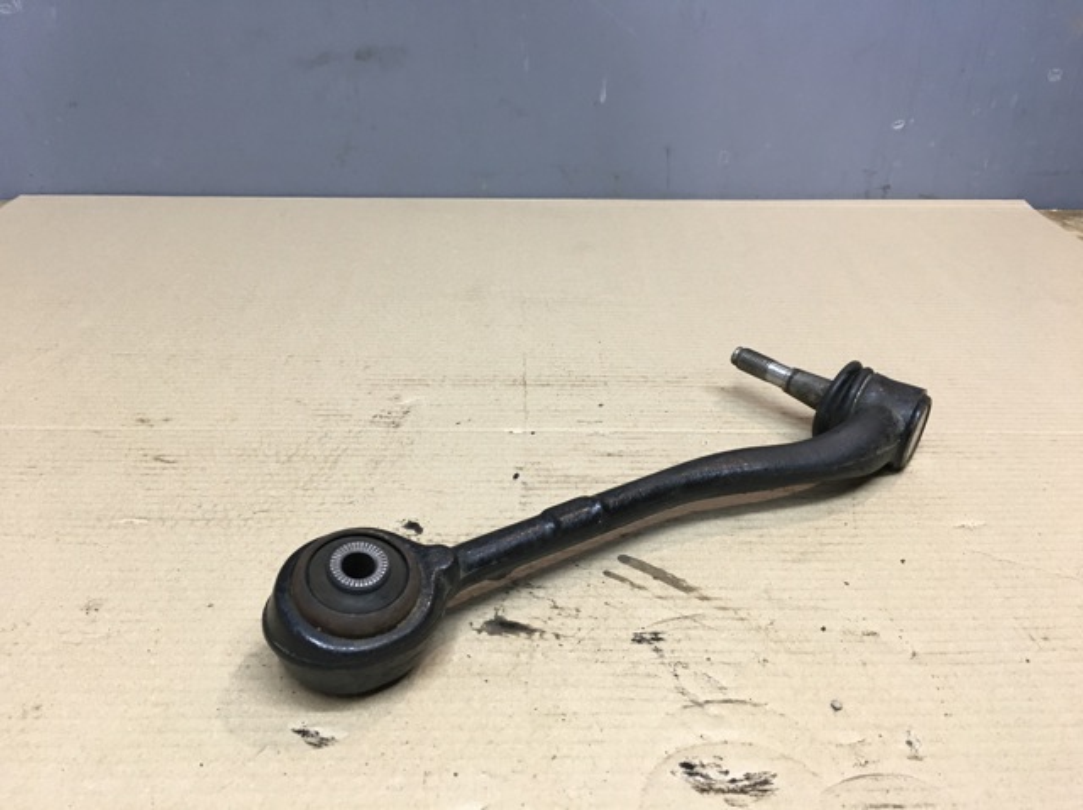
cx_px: 542
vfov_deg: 48.2
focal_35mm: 29
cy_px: 405
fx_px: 907
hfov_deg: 61.7
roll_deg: -1.9
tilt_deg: -26.7
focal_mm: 4.15
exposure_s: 1/33
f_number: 2.2
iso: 64
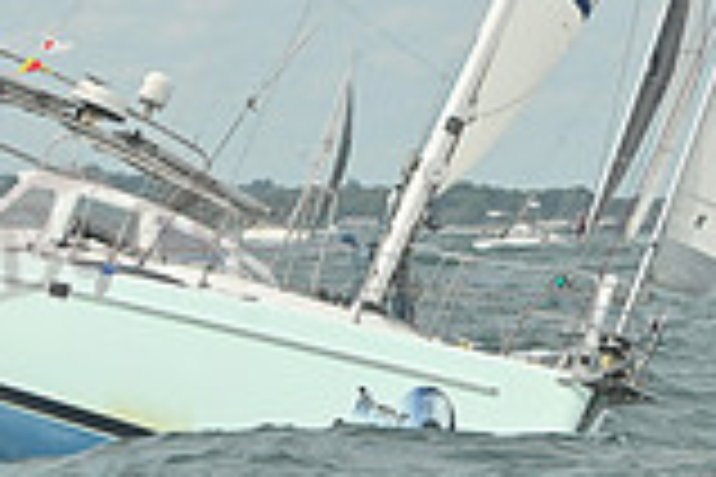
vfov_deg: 3.1
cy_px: -38
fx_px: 8850
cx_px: 581
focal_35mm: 445
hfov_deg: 4.6
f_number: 10
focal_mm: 122
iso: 320
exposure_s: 1/1250
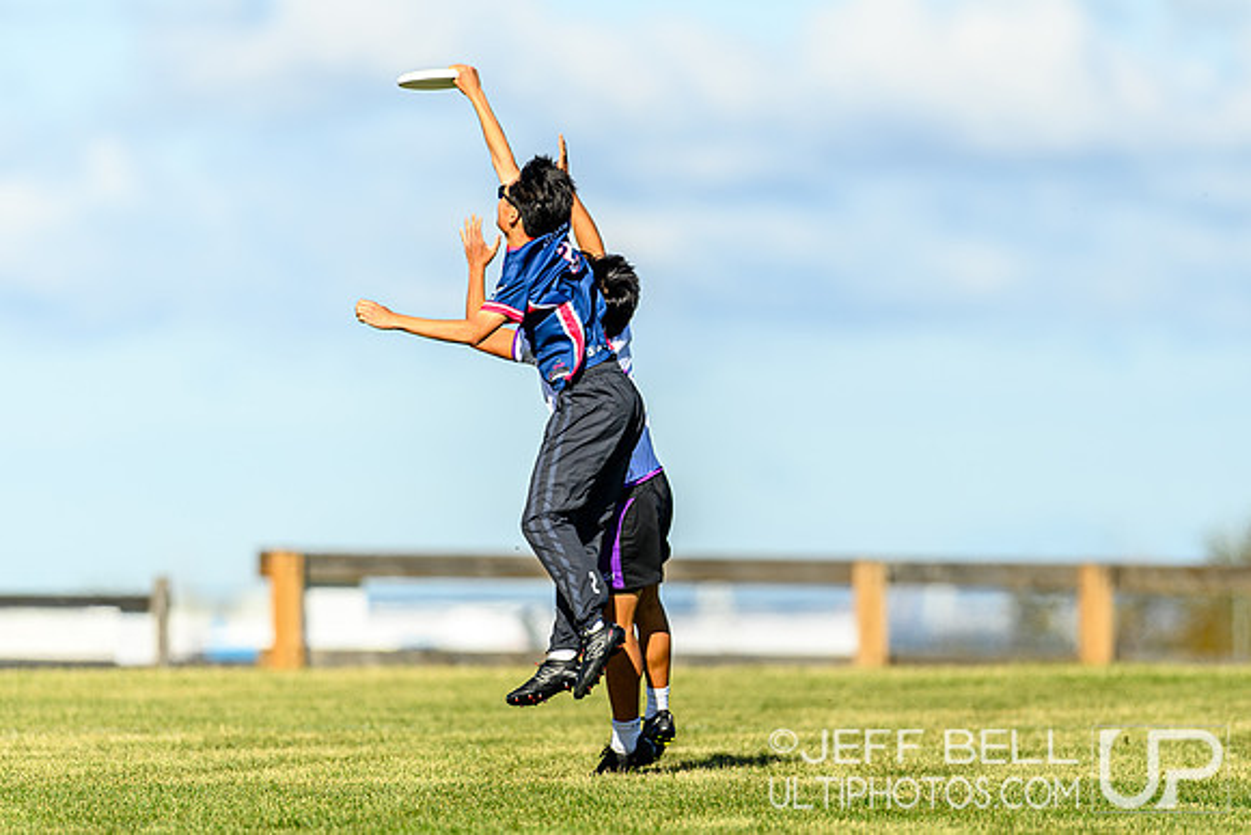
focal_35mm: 528
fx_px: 18365
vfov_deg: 2.6
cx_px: 692
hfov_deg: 3.9
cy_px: 515
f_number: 3.2
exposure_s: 1/1600
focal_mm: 400
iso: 100
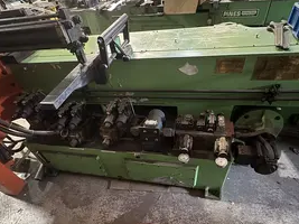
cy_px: 157
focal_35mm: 21
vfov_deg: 61.2
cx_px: 149
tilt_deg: -50.9
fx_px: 181
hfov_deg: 79.0
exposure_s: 1/12
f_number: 2.2
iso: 640
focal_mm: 2.22
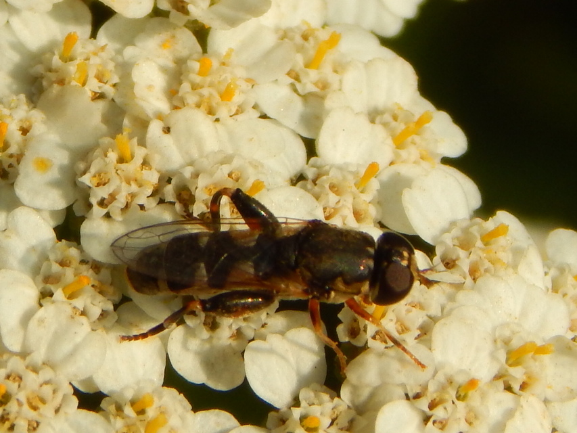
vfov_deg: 9.3
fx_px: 2667
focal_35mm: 160
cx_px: 288
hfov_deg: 12.3
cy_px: 216
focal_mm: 28.7
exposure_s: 1/1250
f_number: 5.1
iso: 125
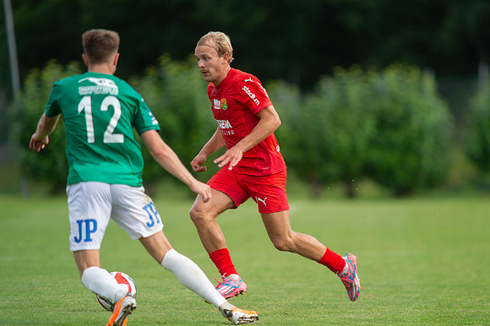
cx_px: 267
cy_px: 178
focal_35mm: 458
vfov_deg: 3.0
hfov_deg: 4.5
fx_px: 6227
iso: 360
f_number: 4
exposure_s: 1/1000
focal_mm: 420
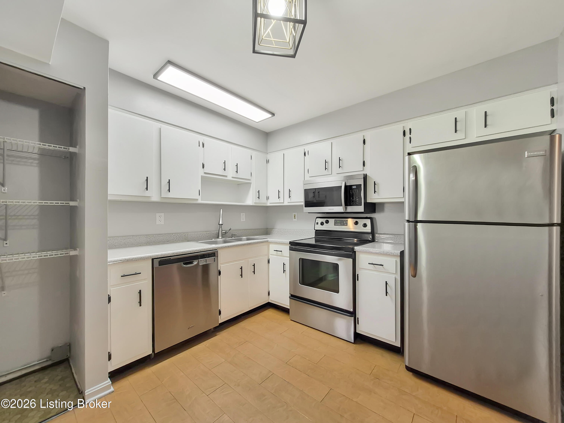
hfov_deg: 106.2
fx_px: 212
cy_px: 212
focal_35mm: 13
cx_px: 282
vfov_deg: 89.9
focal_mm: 1.74
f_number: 2.2
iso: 160
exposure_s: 1/60
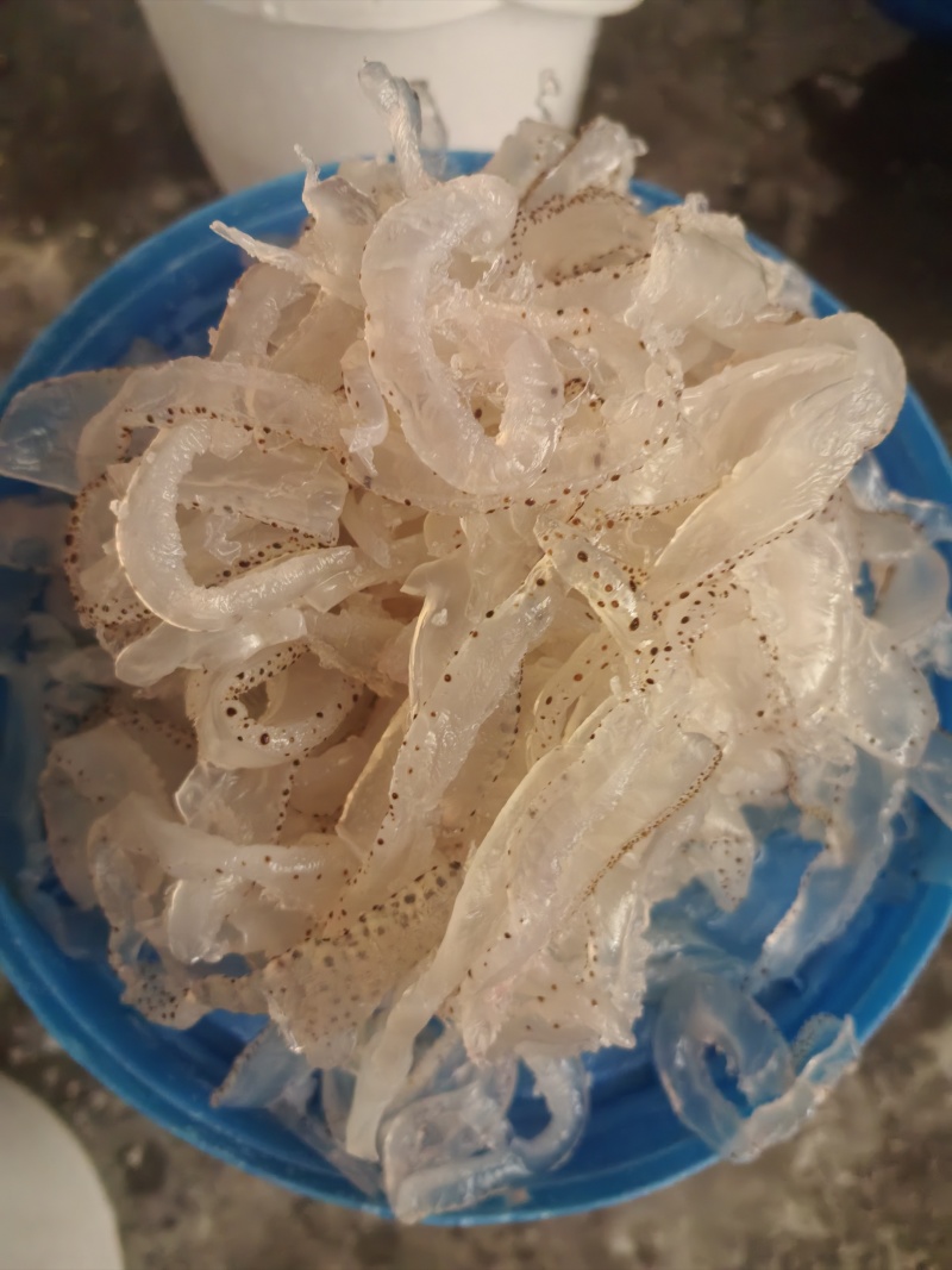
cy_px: 635
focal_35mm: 27
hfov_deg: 51.3
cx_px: 476
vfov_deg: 65.3
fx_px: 990
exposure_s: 1/166
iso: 640
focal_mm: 5.72
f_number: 2
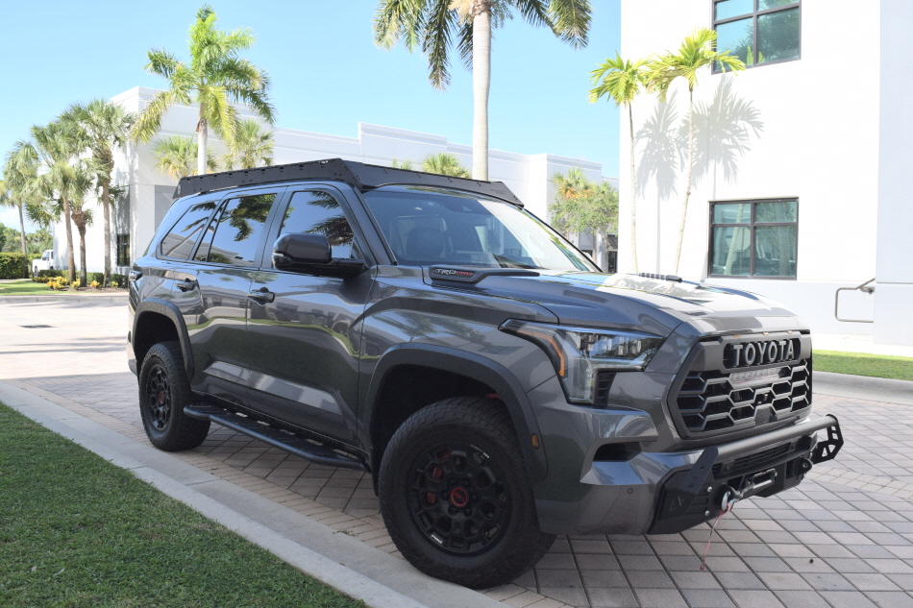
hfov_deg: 61.9
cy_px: 304
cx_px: 456
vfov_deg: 43.6
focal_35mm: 30
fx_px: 761
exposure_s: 1/320
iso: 200
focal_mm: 20
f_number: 9
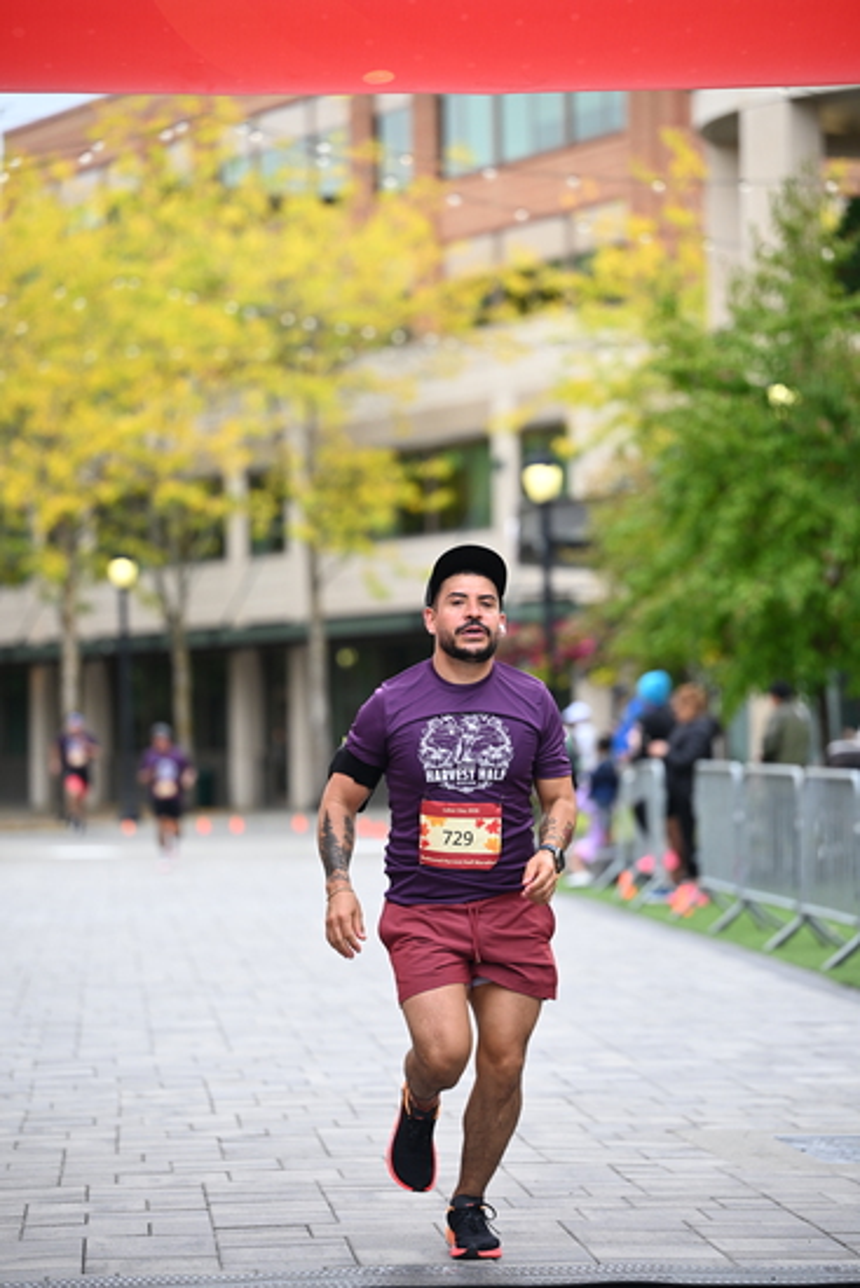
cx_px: 430
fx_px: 4476
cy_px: 644
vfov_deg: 16.4
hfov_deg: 11.0
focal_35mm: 125
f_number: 2.8
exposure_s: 1/2000
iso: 640
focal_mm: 125
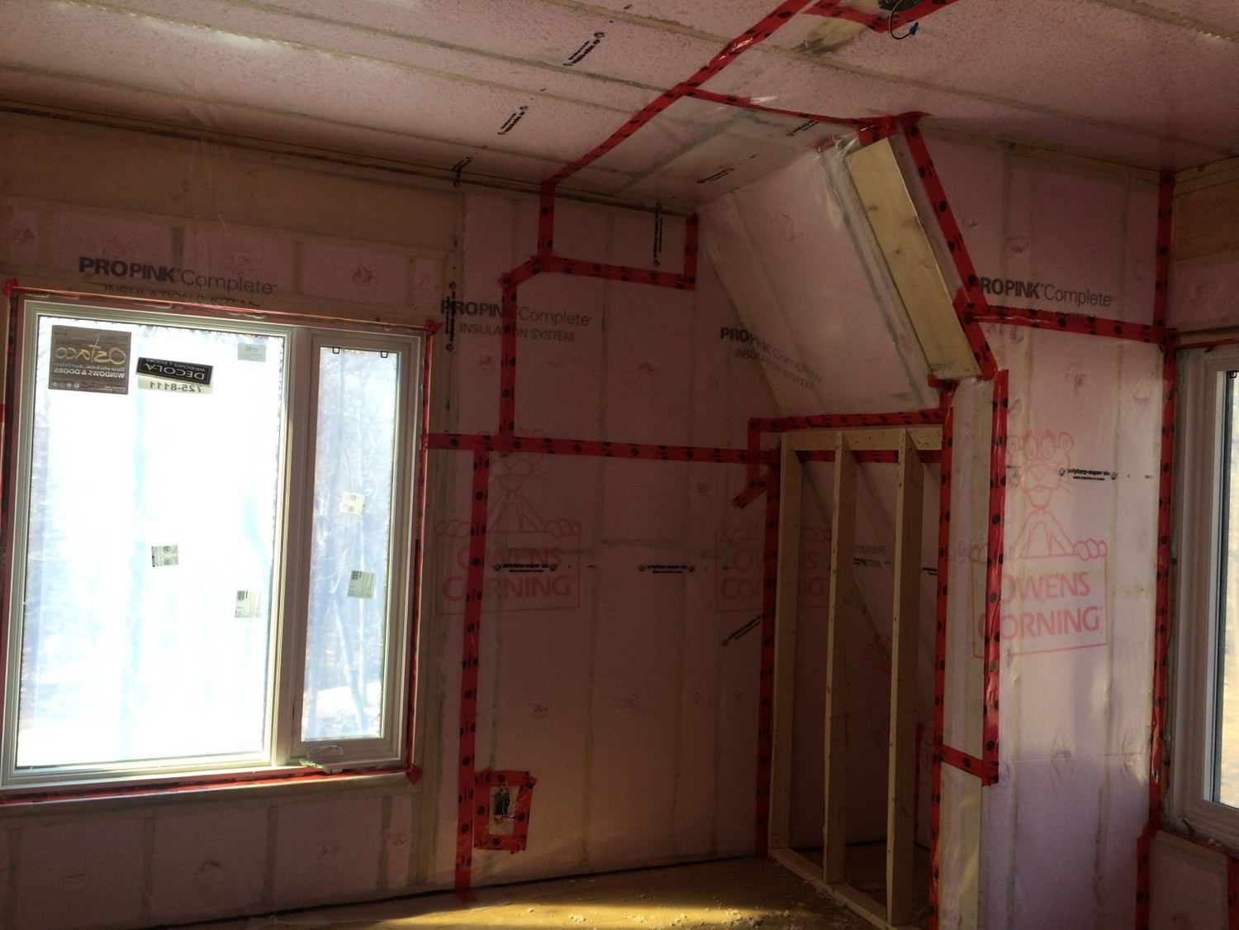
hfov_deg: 61.7
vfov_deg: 48.2
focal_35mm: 29
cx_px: 620
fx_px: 1038
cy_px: 465
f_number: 2.2
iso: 32
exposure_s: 1/60
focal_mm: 4.15
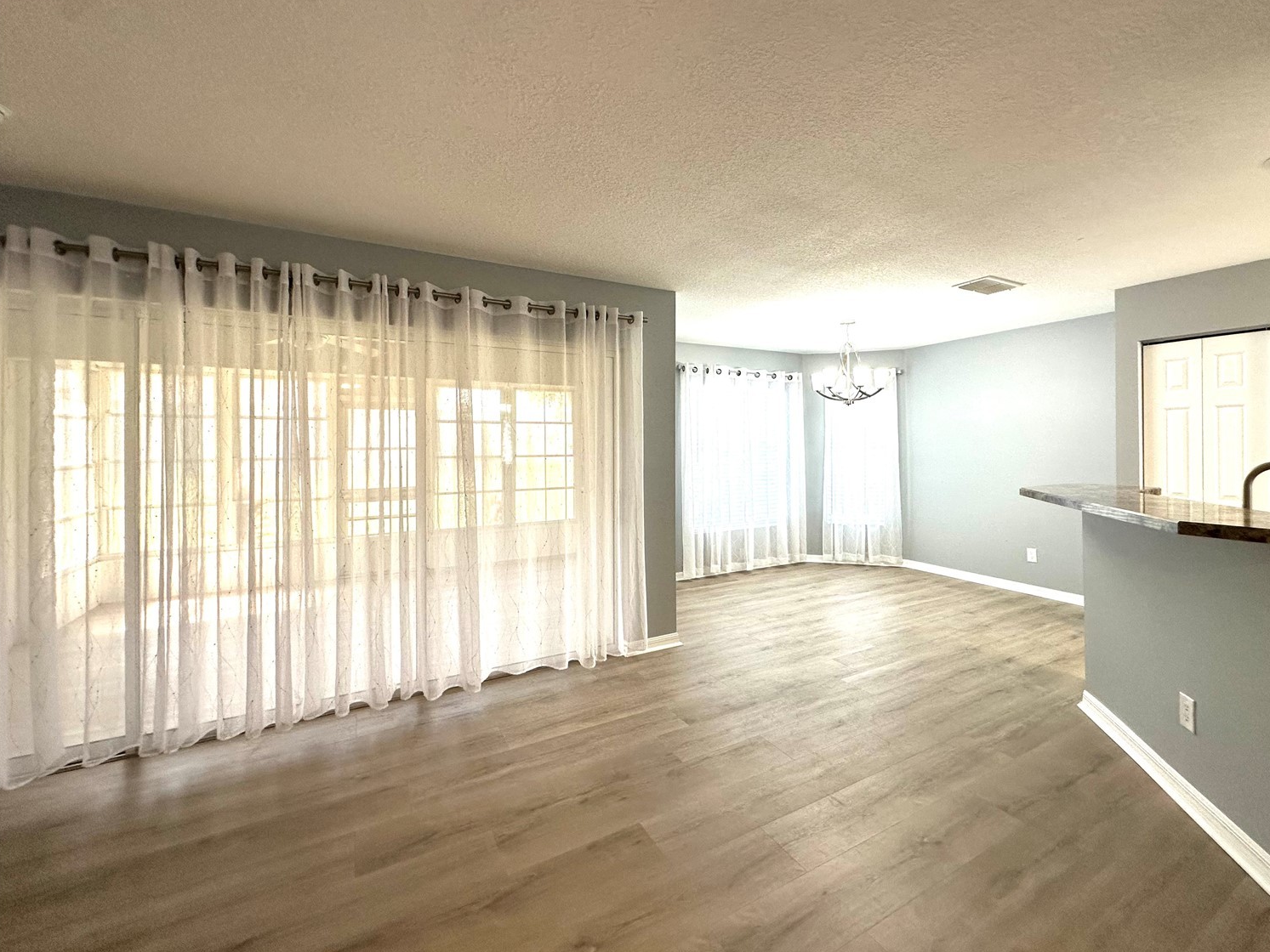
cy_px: 444
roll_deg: +0.2
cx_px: 678
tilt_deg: +0.5
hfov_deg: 98.0
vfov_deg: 81.6
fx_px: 550
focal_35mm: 15
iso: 160
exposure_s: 1/120
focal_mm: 2.22
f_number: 2.2
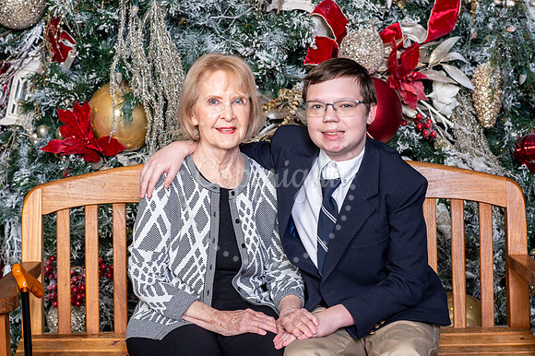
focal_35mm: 85
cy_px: 178
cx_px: 268
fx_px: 1262
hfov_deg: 23.9
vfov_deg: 16.1
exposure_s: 1/125
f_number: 8
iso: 400
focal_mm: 85
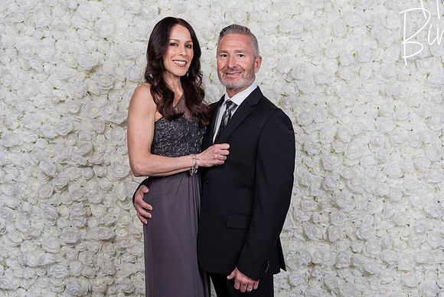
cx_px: 222
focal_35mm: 47
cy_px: 148
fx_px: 580
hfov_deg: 41.9
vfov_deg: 28.7
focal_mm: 47
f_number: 5.6
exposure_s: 1/200
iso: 500
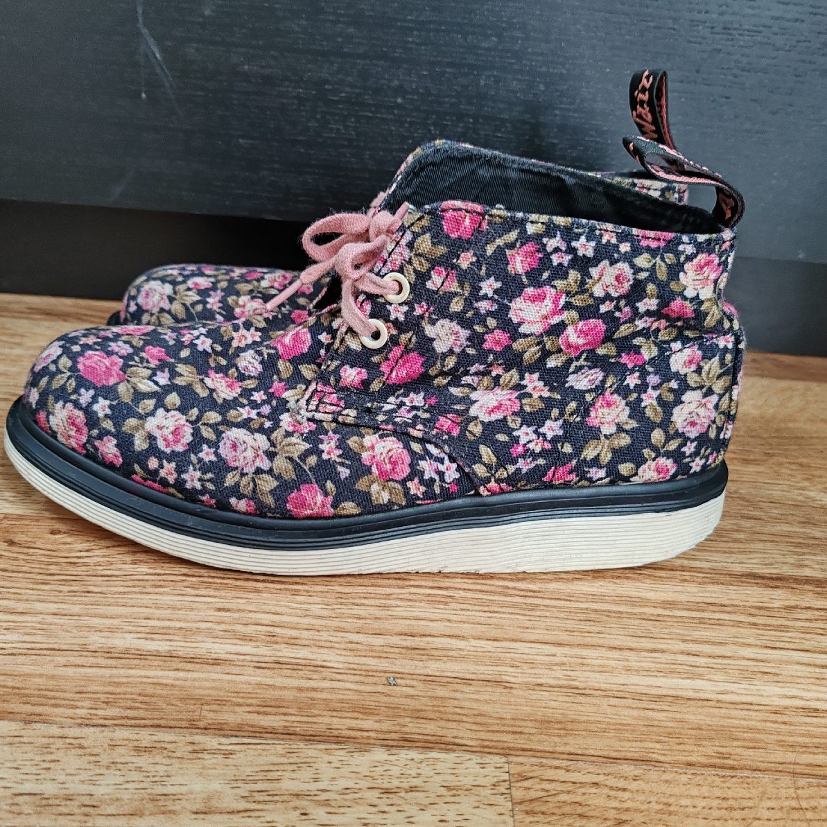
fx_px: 865
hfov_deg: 51.1
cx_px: 417
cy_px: 413
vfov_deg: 51.1
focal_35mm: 32
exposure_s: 1/100
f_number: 1.9
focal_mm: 6.12
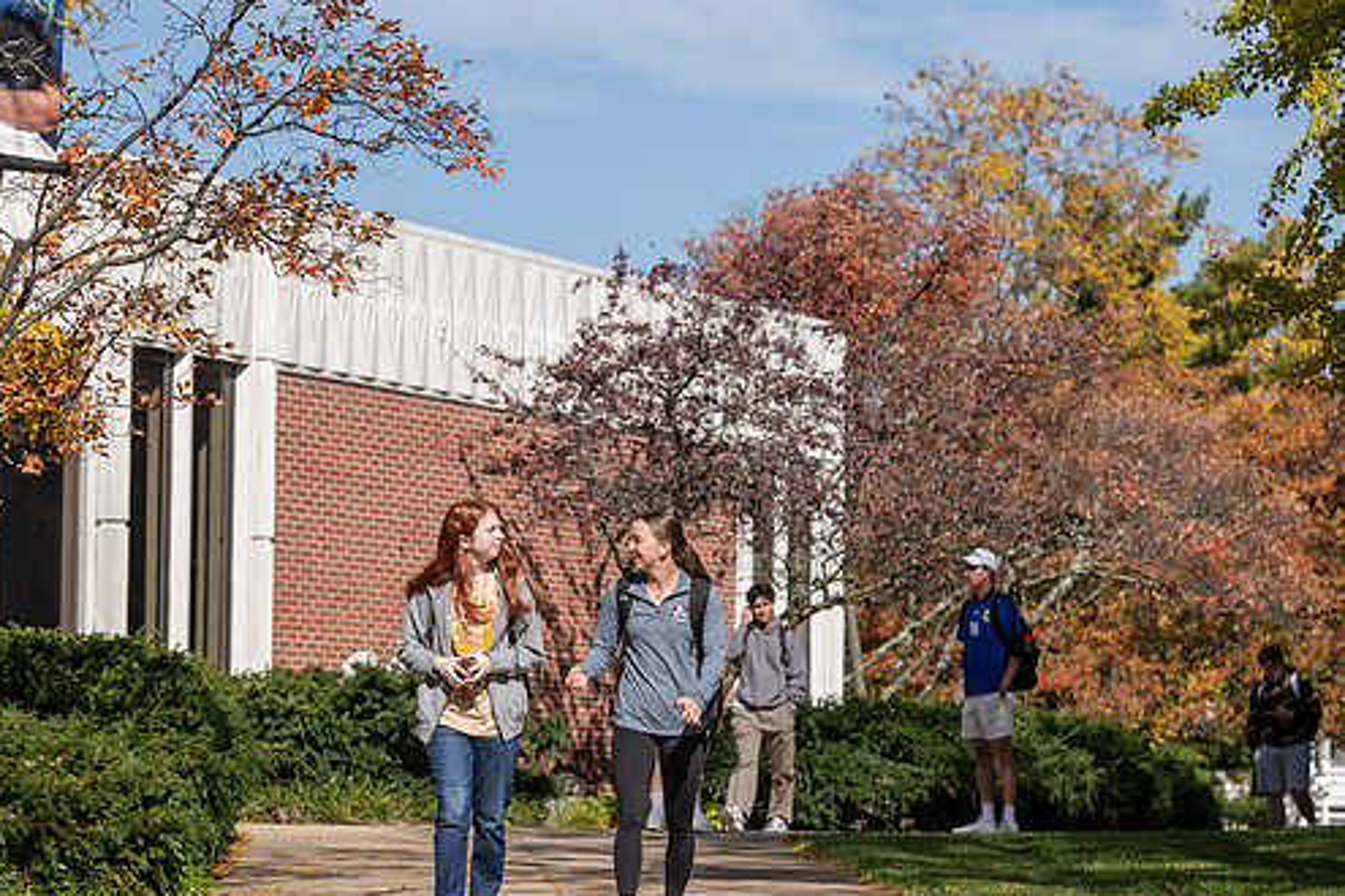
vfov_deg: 10.1
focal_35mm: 136
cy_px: 477
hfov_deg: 15.1
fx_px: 5081
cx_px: 560
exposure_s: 1/640
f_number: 5.6
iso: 160
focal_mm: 116
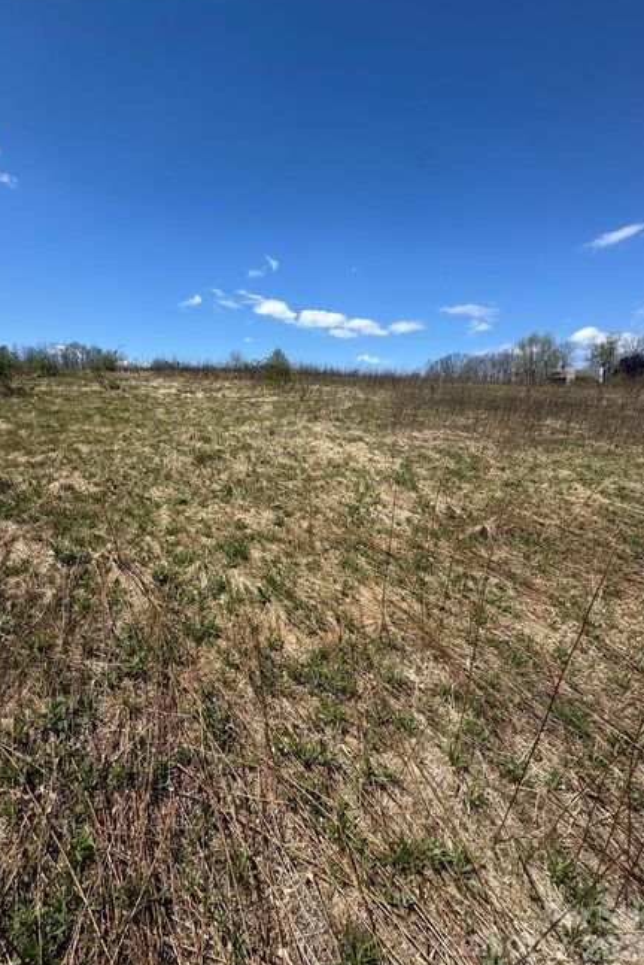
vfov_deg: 100.4
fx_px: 402
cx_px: 288
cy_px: 477
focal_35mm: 15
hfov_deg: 77.1
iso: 50
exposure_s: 1/2028
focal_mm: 2.22
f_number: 2.2
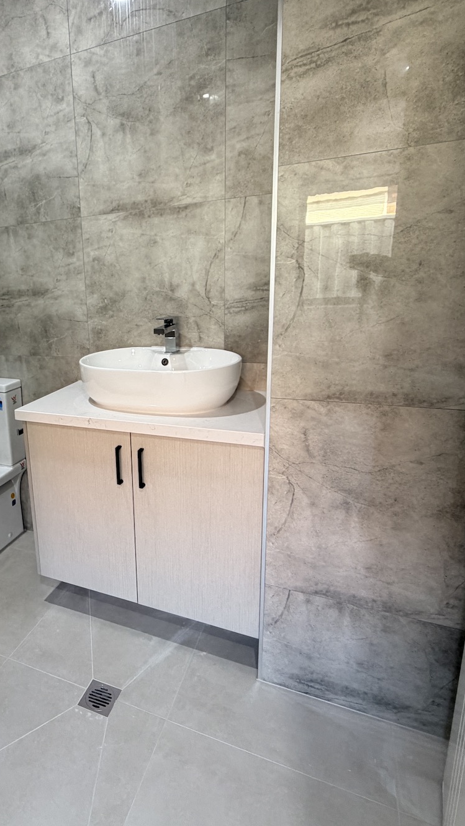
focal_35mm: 22
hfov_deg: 48.8
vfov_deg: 81.1
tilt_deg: -13.4
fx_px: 482
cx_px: 100
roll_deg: +3.3
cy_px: 389
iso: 200
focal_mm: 2.22
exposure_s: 1/50
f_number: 2.2
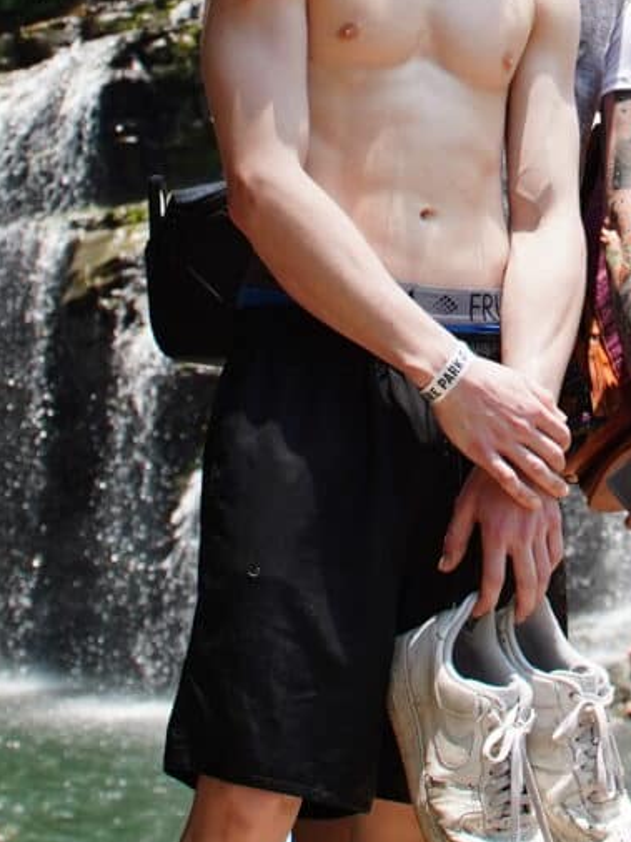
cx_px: 615
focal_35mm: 146
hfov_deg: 10.1
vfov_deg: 13.3
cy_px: -63
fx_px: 3551
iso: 250
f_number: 4.5
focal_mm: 30
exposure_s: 1/1000
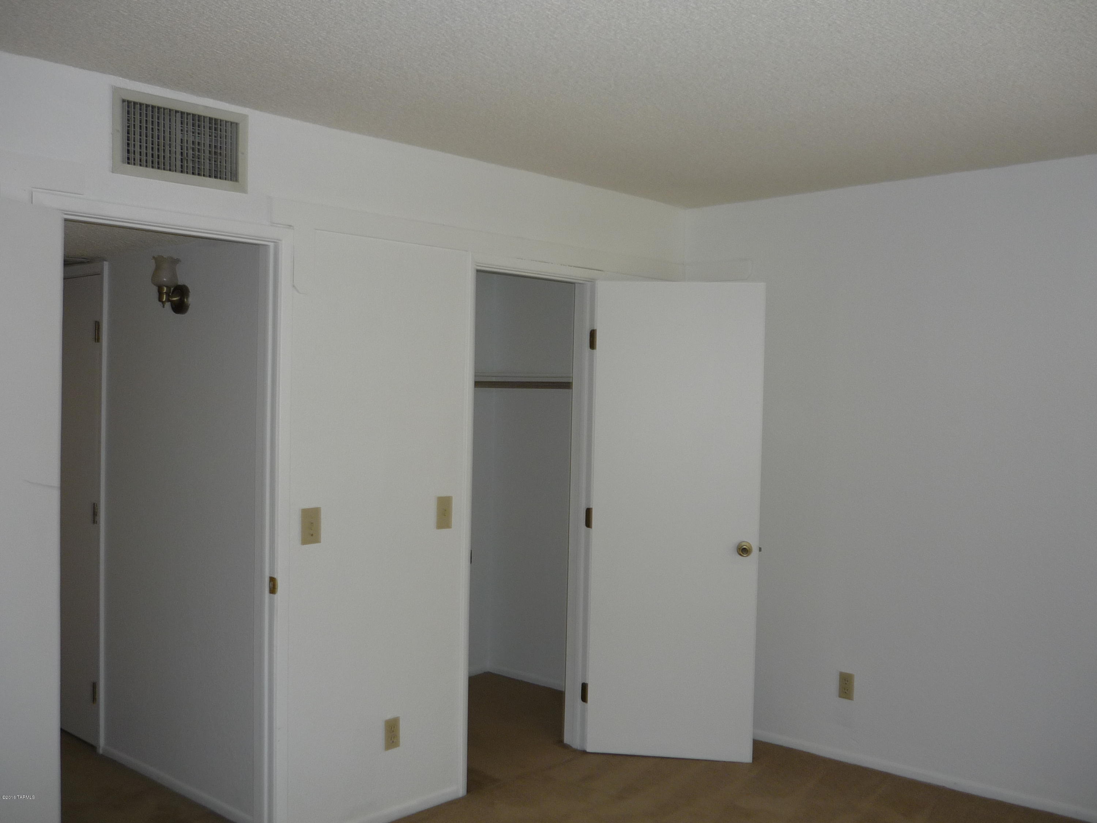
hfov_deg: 55.4
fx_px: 1046
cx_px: 548
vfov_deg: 42.9
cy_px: 412
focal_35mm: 33
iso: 100
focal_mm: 5.5
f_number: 2.8
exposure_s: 1/30
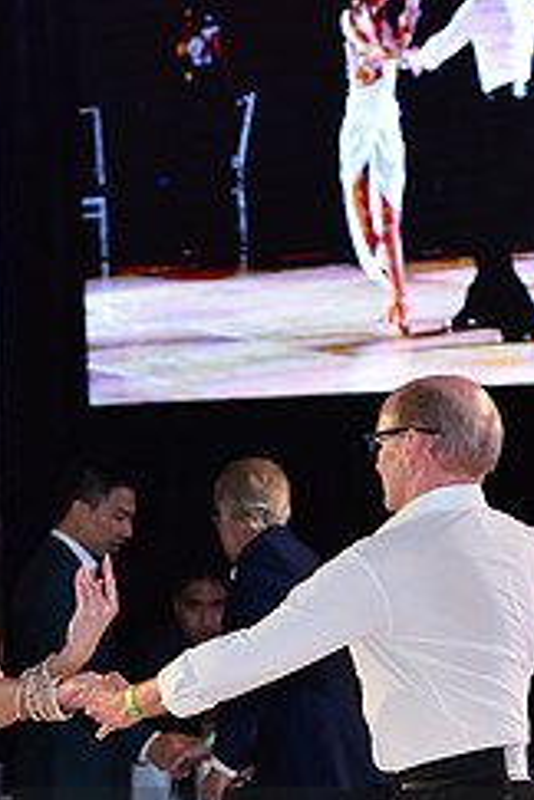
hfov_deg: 4.8
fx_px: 6385
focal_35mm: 287
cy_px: 899
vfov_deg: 7.1
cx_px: 160
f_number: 4.5
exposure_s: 1/250
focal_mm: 120
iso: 2000
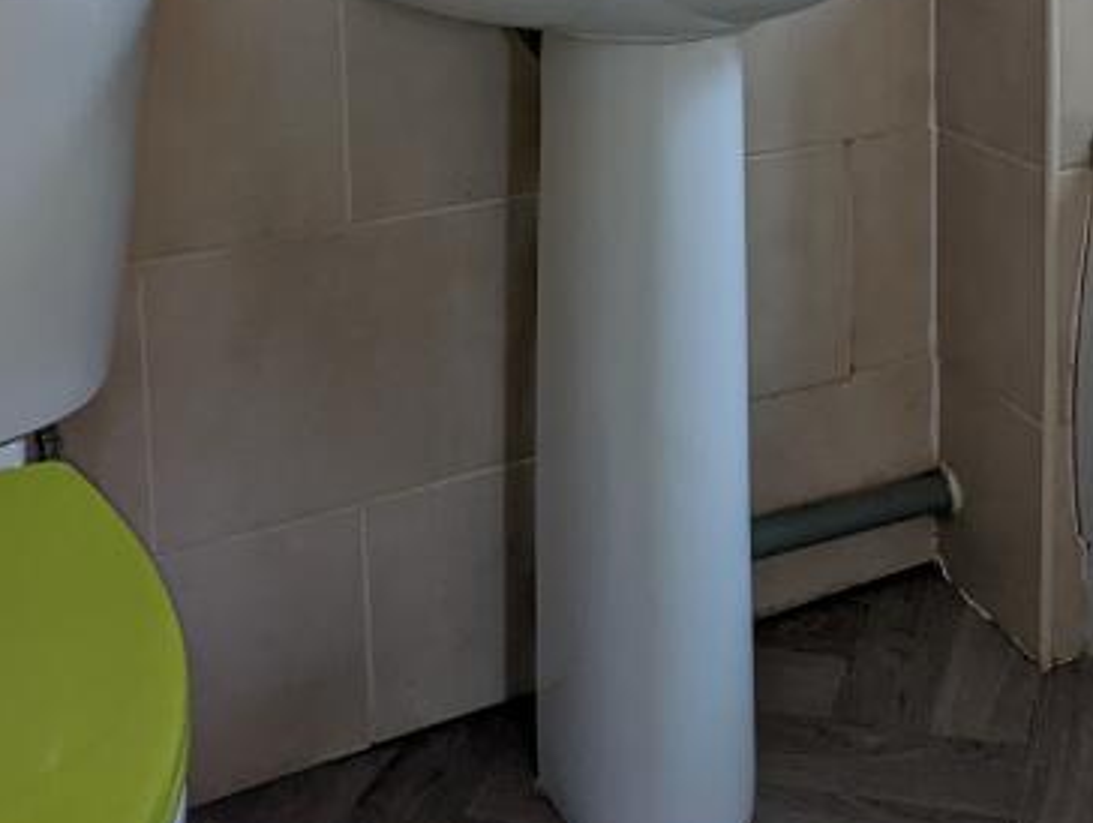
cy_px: -137
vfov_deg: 28.5
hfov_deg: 40.9
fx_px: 1423
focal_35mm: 45
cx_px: 808
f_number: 2.2
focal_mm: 2.35
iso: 105
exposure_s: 1/129
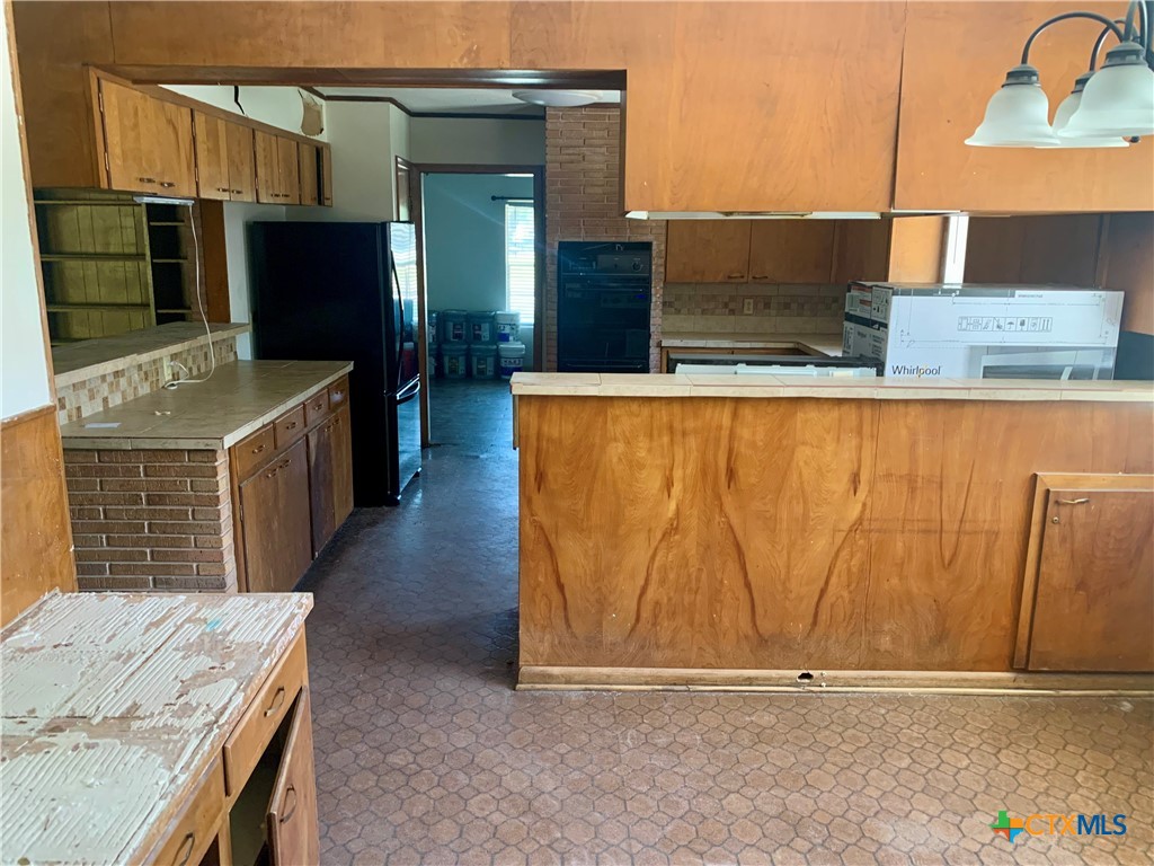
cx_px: 577
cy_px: 433
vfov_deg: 53.1
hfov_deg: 67.3
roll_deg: -0.6
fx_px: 867
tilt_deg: -11.3
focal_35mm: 26
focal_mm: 4.25
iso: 160
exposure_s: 1/60
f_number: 1.8
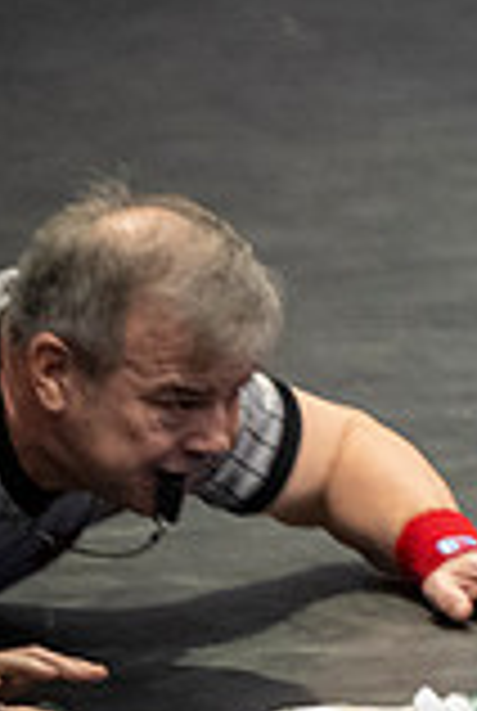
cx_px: 1689
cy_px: 318
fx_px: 13693
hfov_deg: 2.0
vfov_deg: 3.0
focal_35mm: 692
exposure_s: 1/1000
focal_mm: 135
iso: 3200
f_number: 2.8
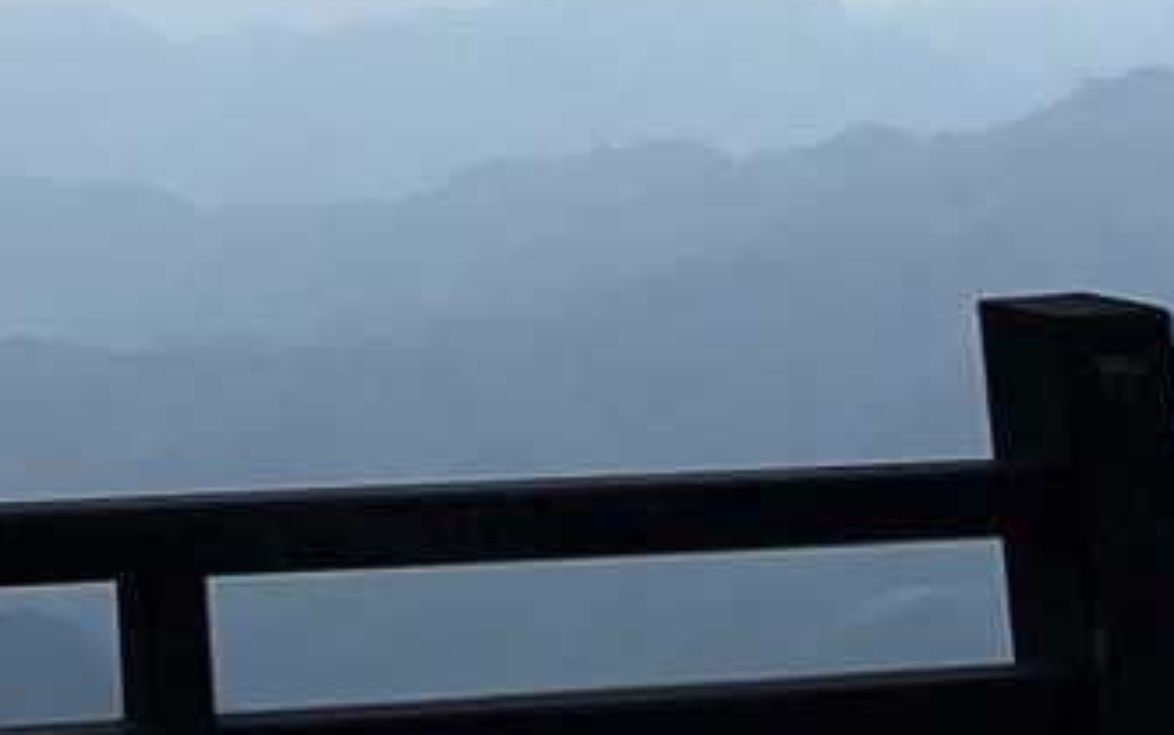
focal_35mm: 170
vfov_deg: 6.7
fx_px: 5443
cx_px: -1220
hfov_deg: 11.1
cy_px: -1802
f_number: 1.6
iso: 32
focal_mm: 4.2
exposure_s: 1/2882
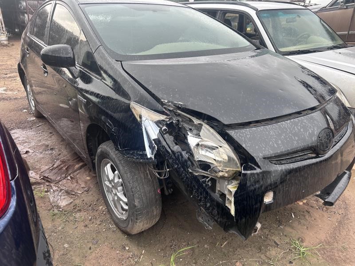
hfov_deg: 67.3
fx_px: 267
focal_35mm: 26
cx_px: 178
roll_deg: -1.2
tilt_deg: -25.0
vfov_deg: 53.1
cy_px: 133
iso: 64
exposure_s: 1/121
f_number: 1.5
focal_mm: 5.7
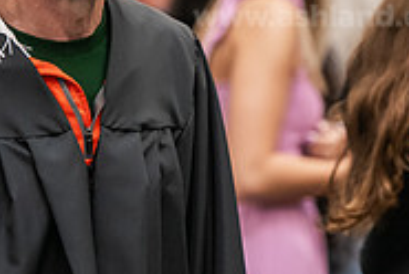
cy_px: 63
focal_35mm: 501
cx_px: 93
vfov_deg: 2.8
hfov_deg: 4.1
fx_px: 5701
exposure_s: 1/200
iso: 2500
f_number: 3.2
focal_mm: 160
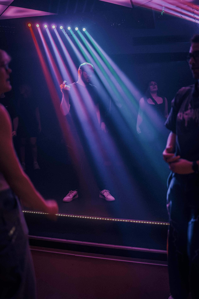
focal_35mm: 35
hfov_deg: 37.9
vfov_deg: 54.4
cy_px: 150
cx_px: 100
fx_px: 290
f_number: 1.2
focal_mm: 35
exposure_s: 1/50
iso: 1250
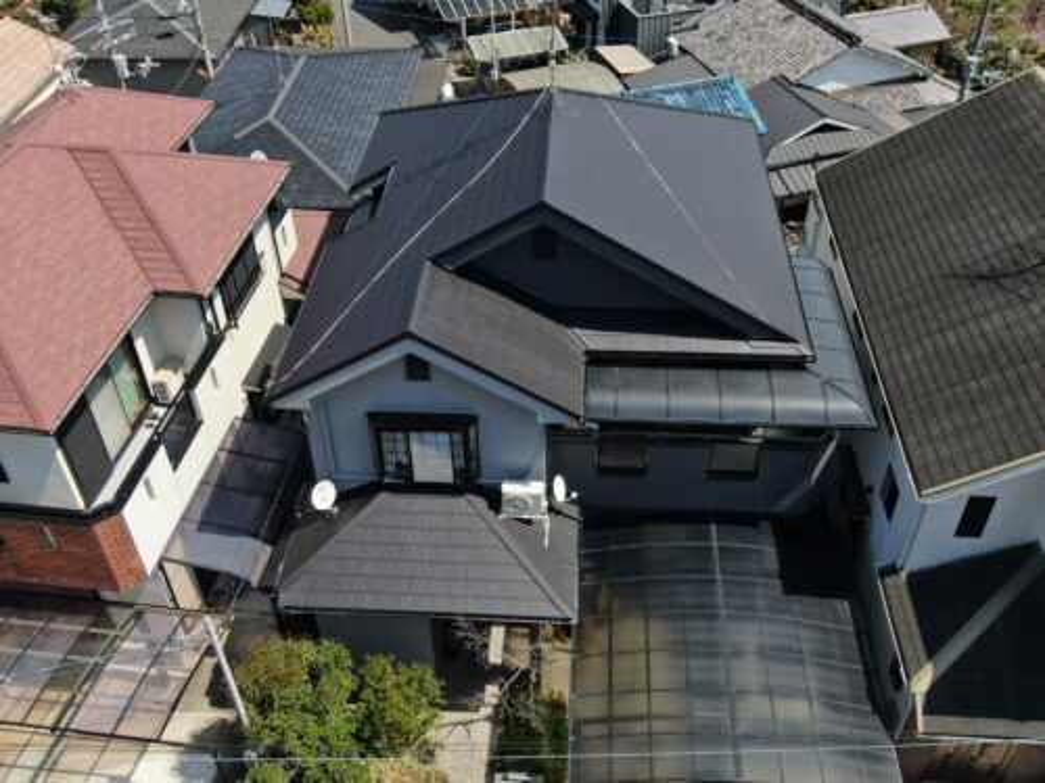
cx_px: 522
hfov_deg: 54.0
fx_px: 1026
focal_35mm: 34
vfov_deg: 41.8
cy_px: 392
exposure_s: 1/1000
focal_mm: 5.82
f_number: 3.2
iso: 100
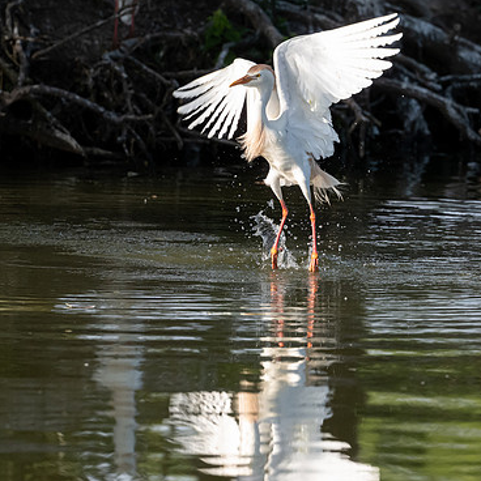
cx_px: 447
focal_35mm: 960
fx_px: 15092
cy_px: 191
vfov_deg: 1.8
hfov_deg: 1.8
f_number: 8
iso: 2200
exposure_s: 1/2000
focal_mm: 500
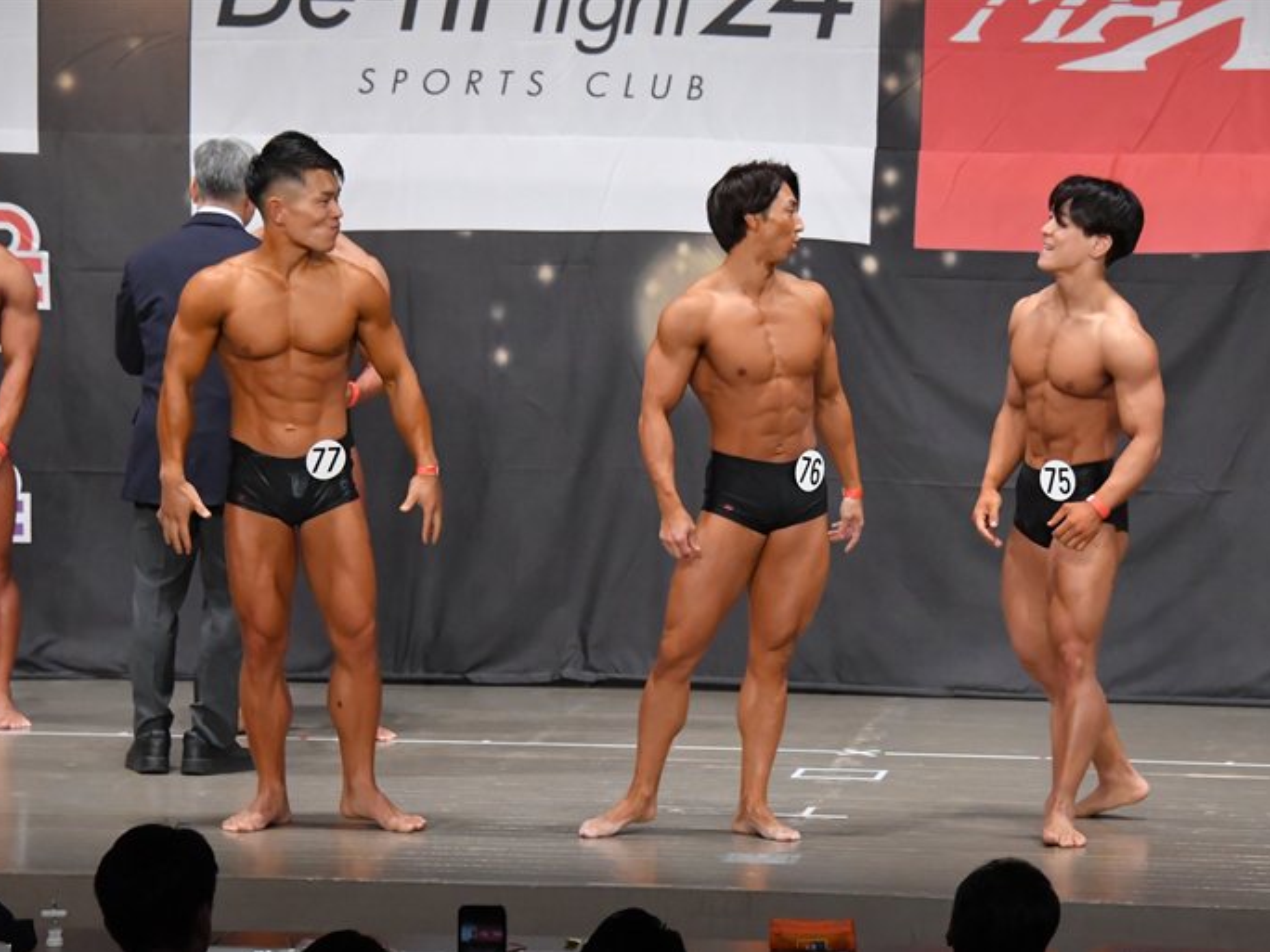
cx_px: 693
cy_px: 477
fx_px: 6714
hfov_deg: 10.8
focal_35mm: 183
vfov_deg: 8.1
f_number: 5.6
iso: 6400
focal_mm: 112
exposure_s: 1/400
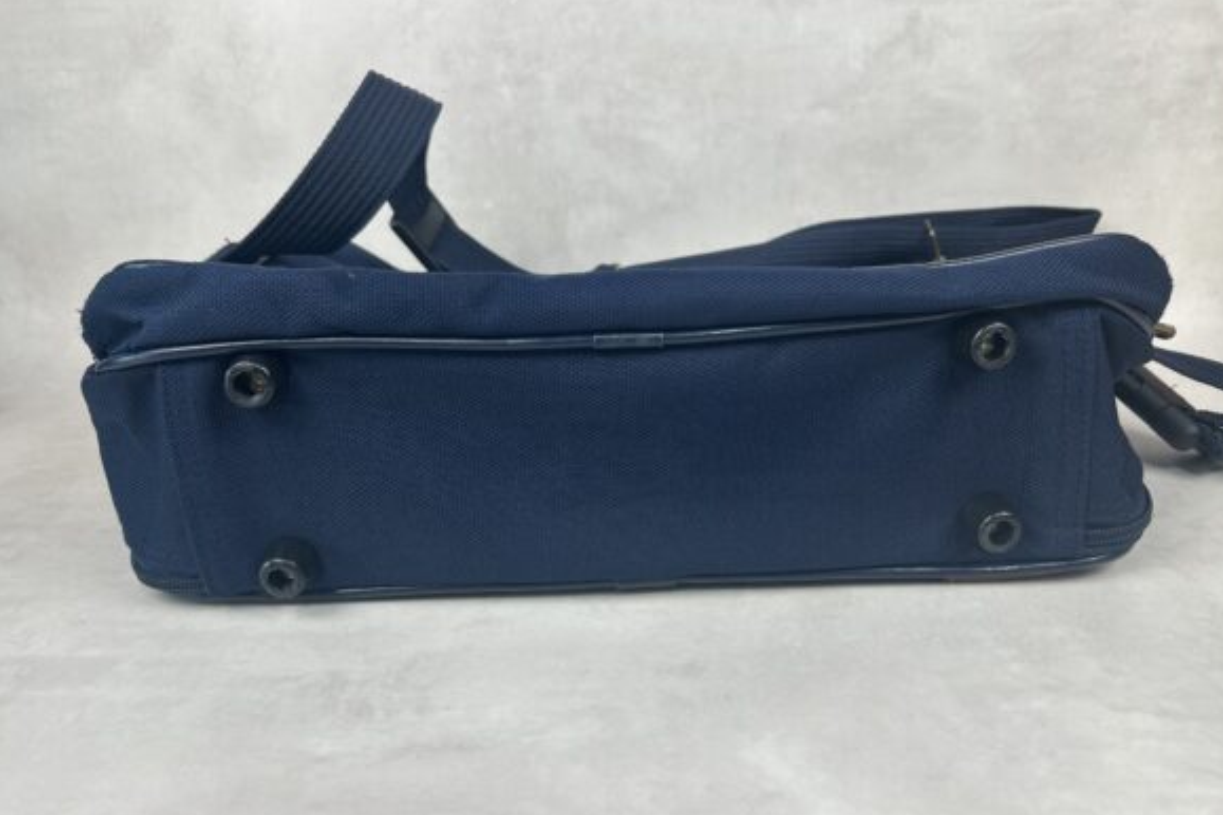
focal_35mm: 28
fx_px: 951
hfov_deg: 65.5
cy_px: 429
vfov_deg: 46.4
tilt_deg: -19.6
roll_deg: +1.6
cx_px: 627
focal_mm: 5.7
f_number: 1.5
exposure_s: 1/100
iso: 40
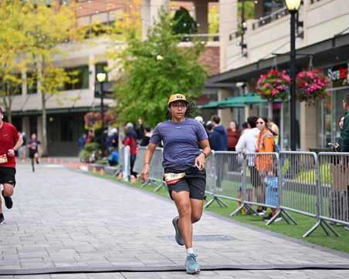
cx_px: 188
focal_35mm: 105
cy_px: 139
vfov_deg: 14.7
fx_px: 1085
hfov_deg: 18.3
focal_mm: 92
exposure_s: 1/2000
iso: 640
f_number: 2.8
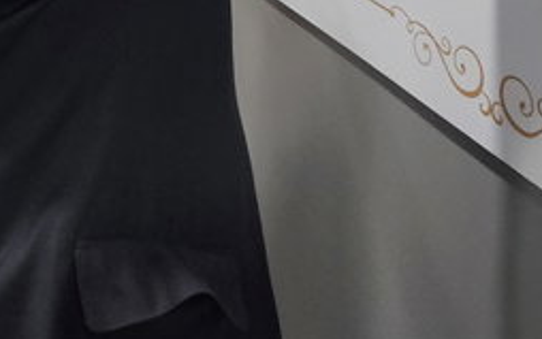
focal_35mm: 115
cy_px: -411
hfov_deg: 17.9
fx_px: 1699
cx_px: 98
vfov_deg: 10.2
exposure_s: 1/120
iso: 250
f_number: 1.8
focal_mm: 5.4
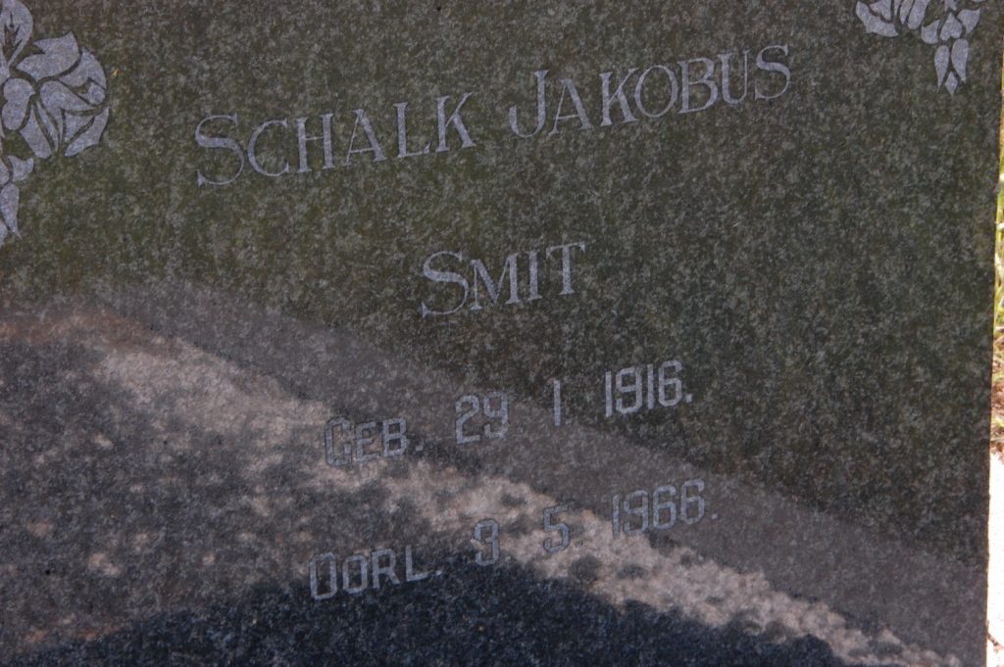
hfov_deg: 14.9
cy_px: 334
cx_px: 502
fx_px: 3845
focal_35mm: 138
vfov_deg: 9.9
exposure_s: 1/30
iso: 500
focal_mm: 92
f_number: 22
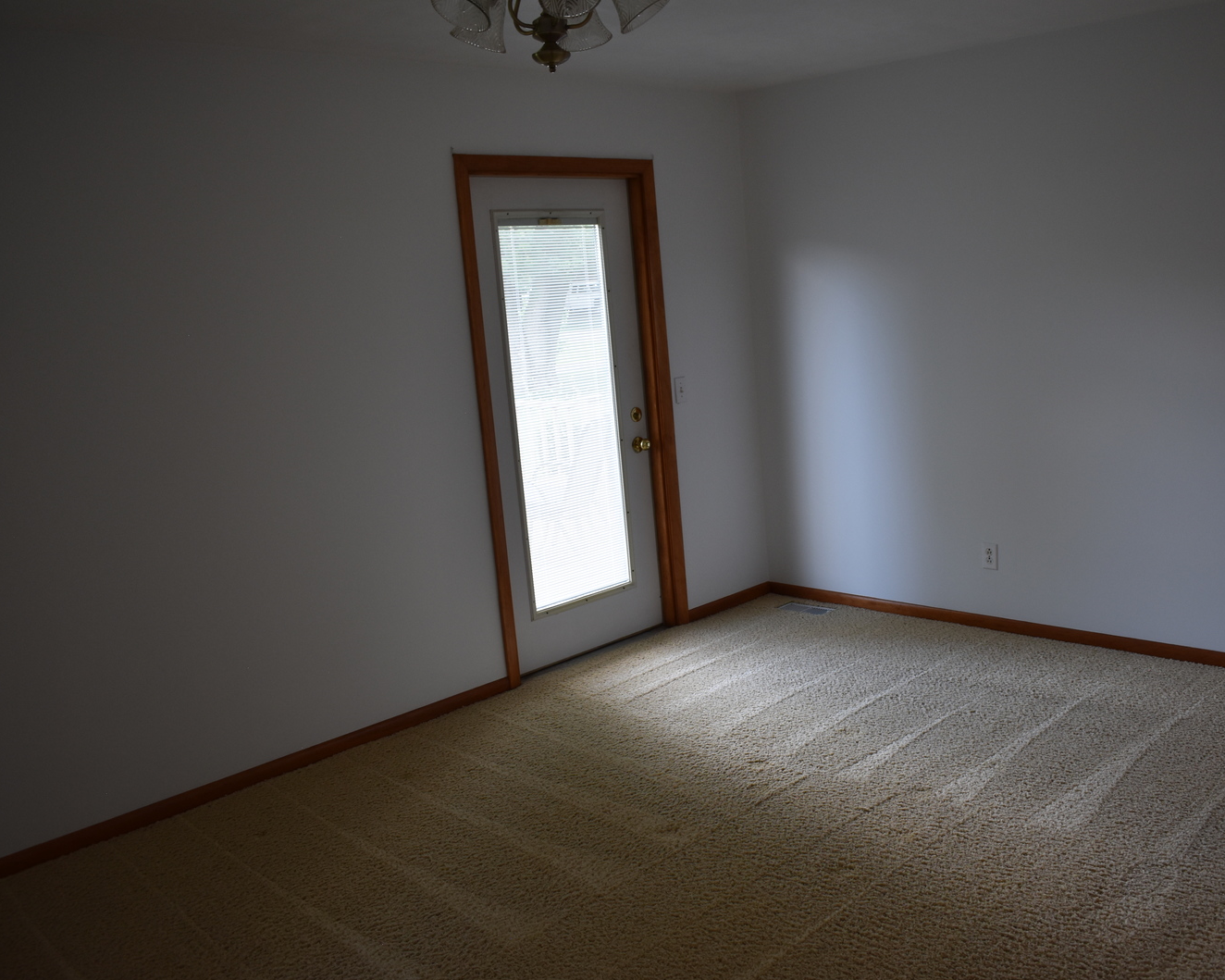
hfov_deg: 56.8
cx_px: 724
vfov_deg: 47.1
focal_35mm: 31
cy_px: 492
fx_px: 1124
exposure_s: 1/80
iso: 400
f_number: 4.5
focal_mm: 18
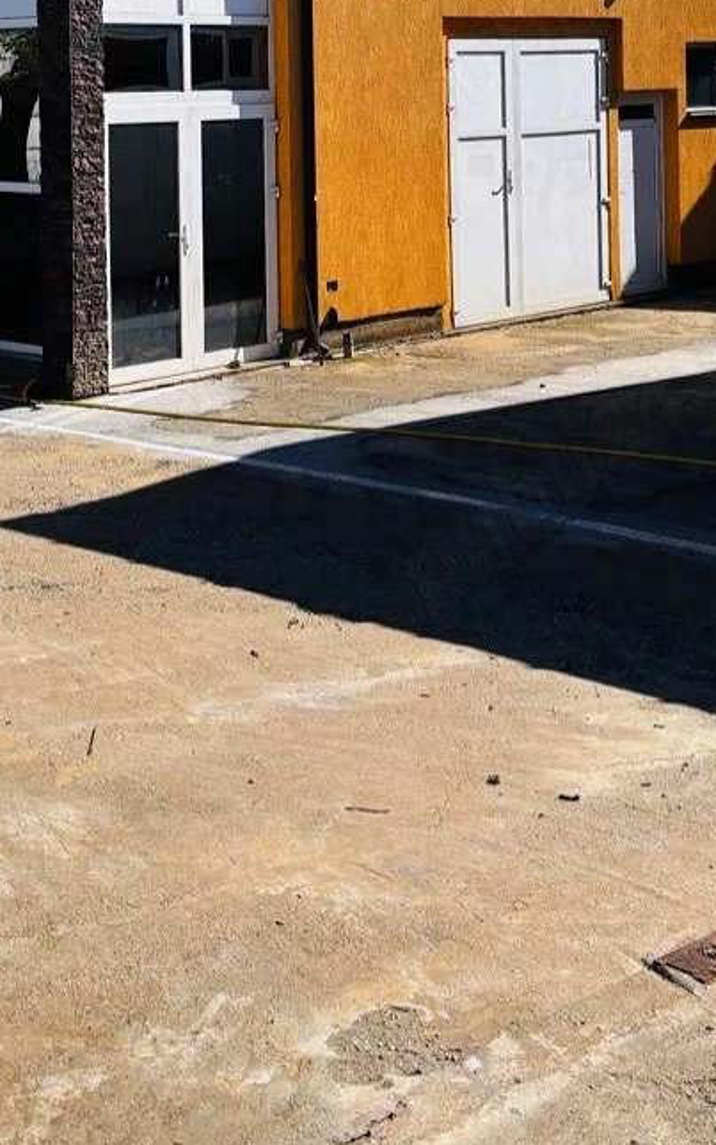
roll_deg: +0.2
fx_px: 1780
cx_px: 249
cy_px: 64
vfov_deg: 33.4
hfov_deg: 22.7
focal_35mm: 57
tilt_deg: +0.1
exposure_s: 1/3788
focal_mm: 5.96
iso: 50
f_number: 1.6
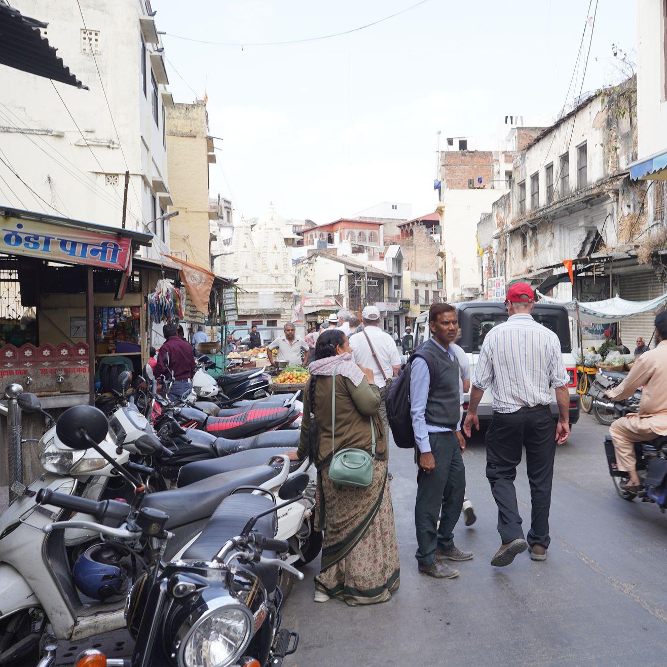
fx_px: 676
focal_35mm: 31
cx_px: 450
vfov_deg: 52.5
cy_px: 329
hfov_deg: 51.5
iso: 100
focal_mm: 24
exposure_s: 1/100
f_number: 6.3
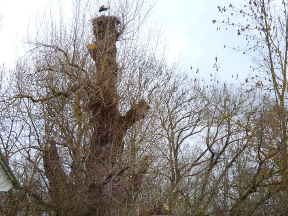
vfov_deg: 11.9
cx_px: 142
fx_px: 1031
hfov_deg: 15.9
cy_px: 104
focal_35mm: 124
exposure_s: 1/125
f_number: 4.8
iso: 80
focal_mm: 17.5
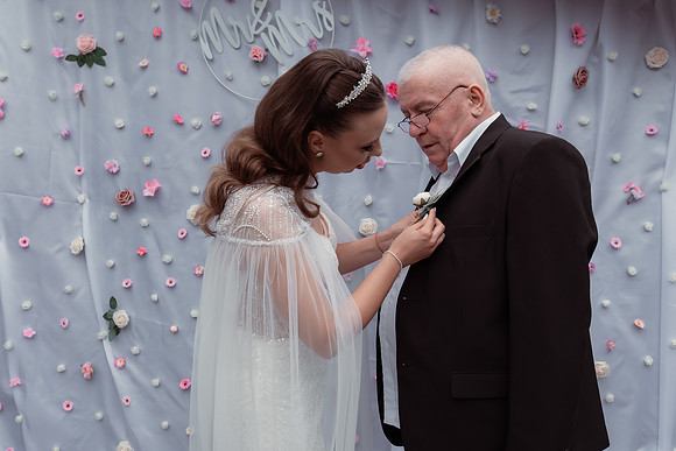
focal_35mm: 32
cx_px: 310
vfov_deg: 40.6
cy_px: 221
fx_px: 610
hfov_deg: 57.9
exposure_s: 1/400
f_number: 4.5
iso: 200
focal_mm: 30
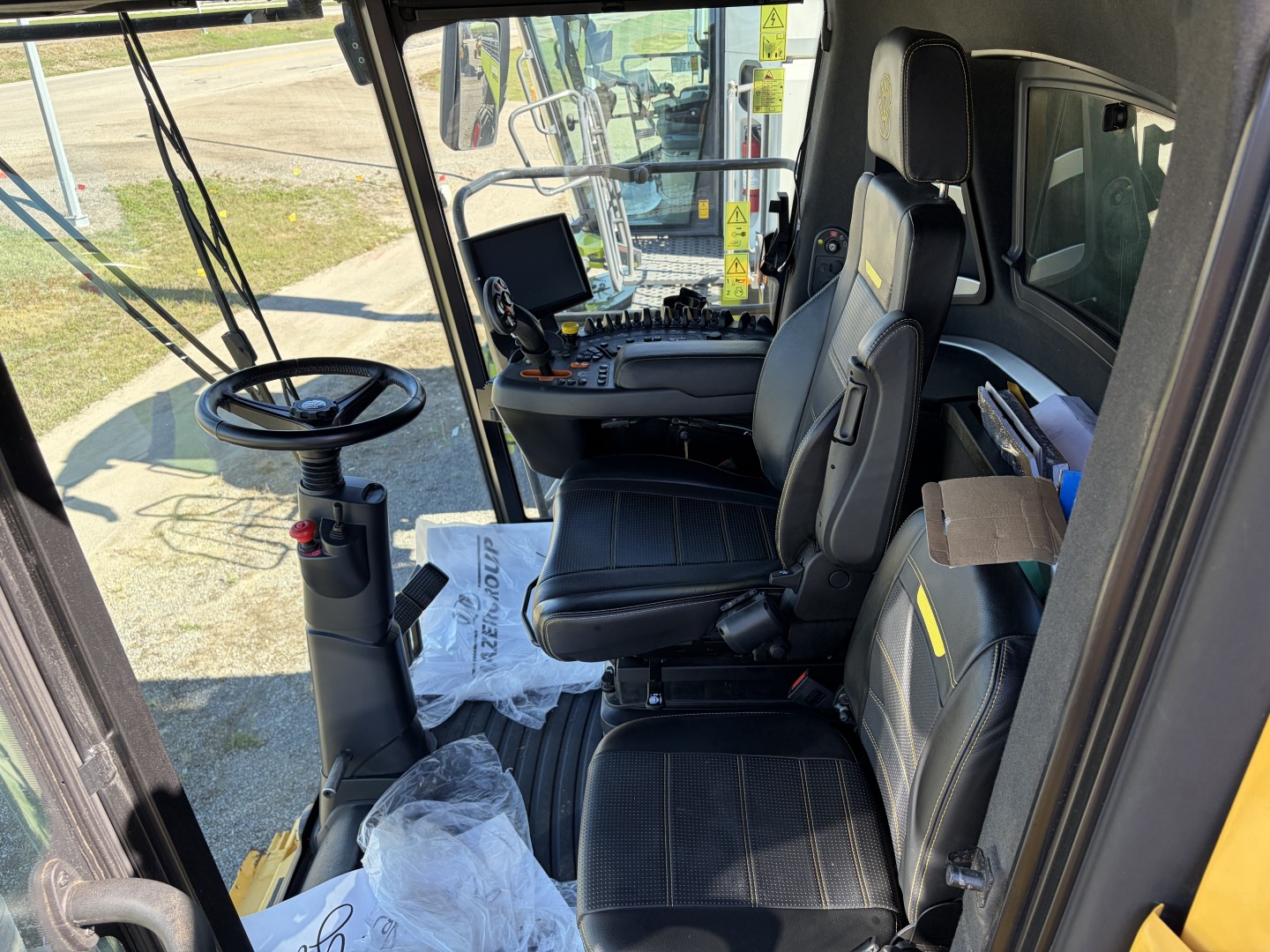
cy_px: 476
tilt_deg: -26.6
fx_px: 954
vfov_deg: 53.1
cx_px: 635
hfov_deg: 67.3
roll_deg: +2.2
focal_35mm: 26
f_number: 1.6
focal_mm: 5.96
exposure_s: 1/475
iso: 50
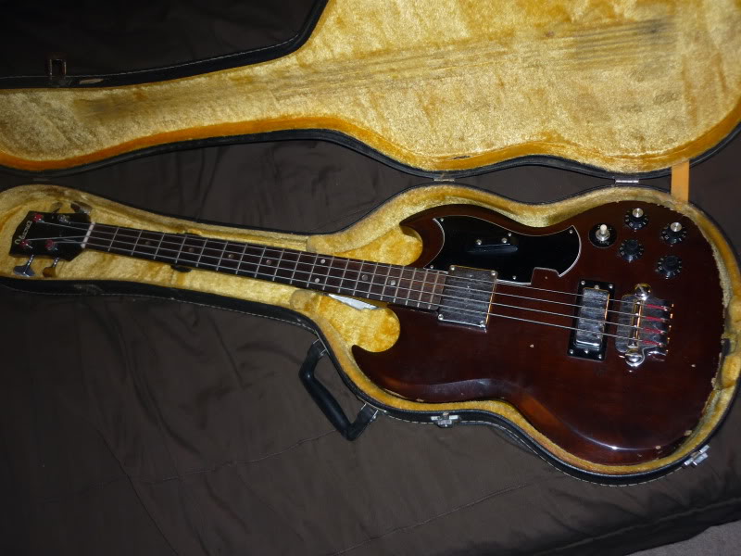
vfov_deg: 42.9
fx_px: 706
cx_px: 370
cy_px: 278
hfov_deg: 55.4
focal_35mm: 33
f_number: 2.8
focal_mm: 5.5
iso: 80
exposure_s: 1/30
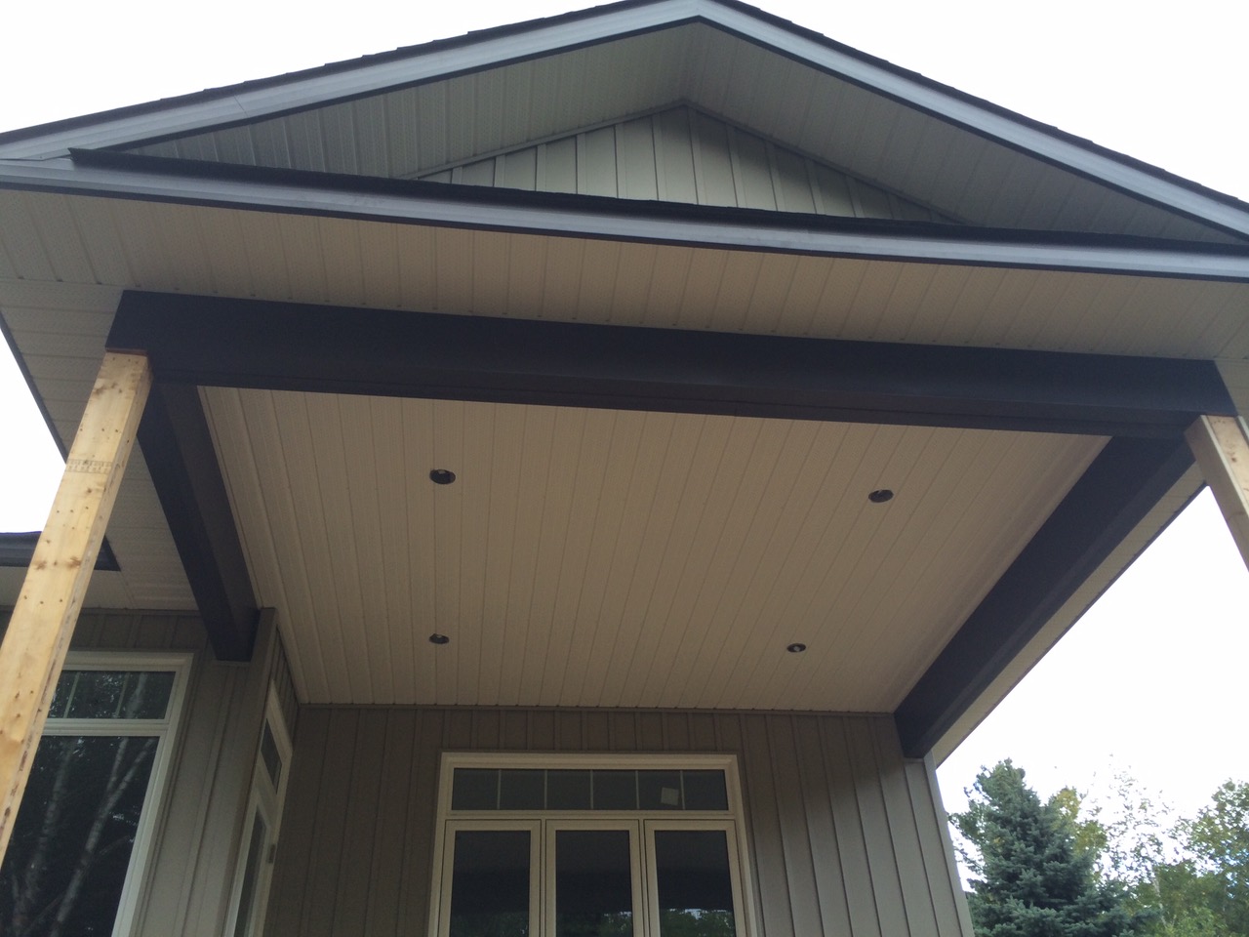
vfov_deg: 46.8
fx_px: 1082
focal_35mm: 30
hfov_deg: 60.0
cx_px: 624
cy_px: 468
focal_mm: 4.12
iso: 32
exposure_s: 1/164
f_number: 2.2
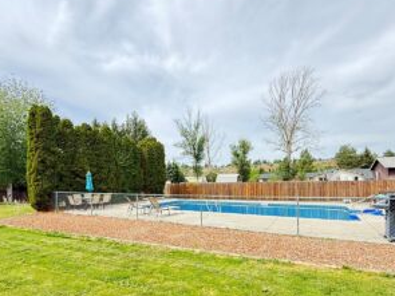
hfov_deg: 84.7
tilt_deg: +0.3
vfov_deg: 67.8
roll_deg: +0.3
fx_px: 217
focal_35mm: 19
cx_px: 204
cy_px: 181
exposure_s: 1/261
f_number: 2.2
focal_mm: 2.22
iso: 64
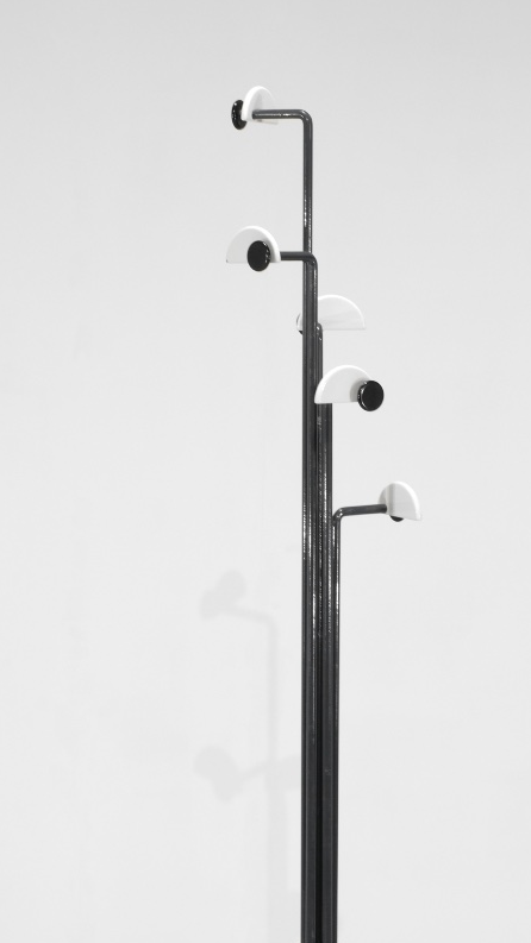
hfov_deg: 14.4
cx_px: 300
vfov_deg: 25.3
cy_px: 471
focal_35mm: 84
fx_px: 2103
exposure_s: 1/50
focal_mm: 35
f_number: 7.1
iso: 800
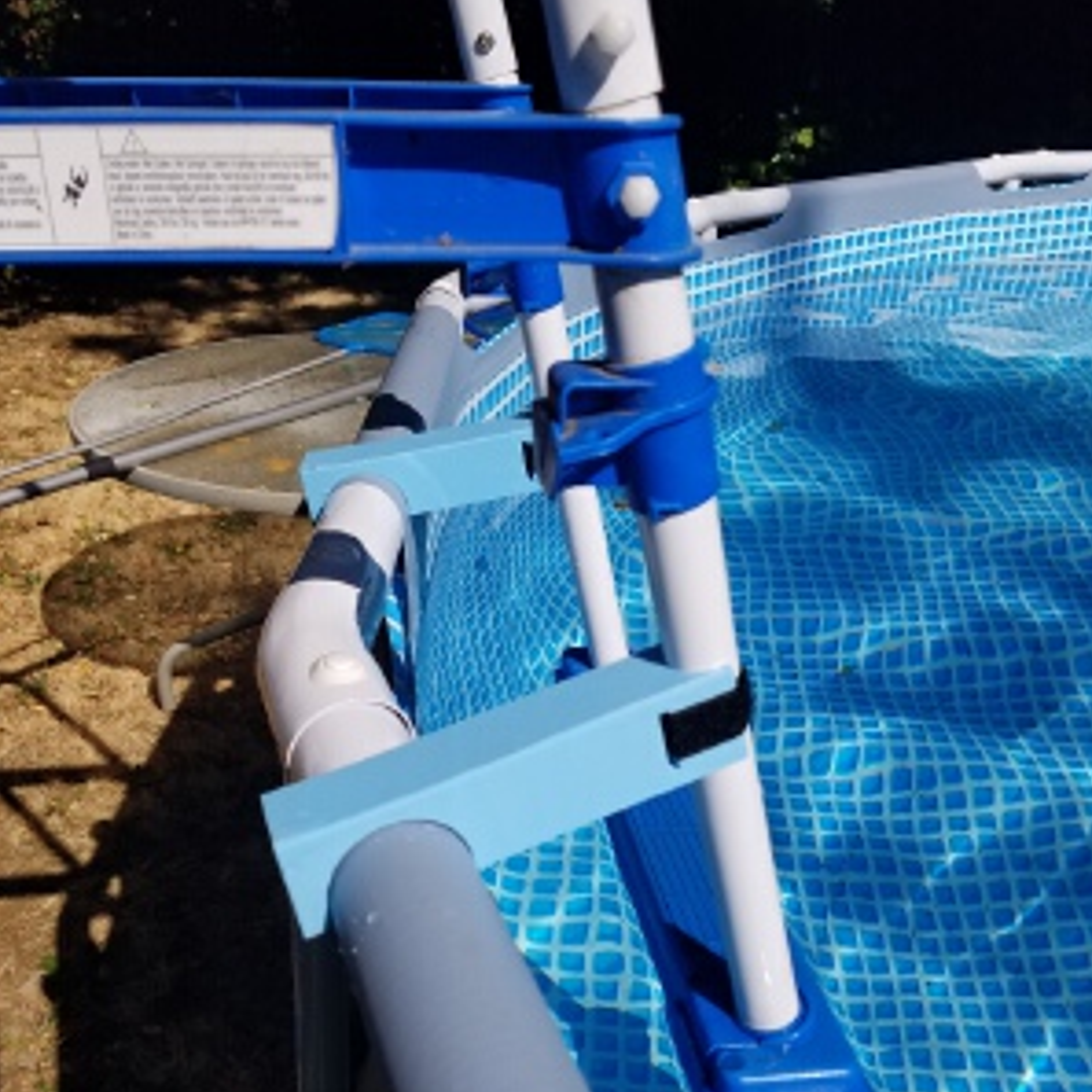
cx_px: 548
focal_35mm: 31
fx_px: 1106
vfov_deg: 51.8
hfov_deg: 52.5
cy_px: 702
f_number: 1.7
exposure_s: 1/6096
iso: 50
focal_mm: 4.2
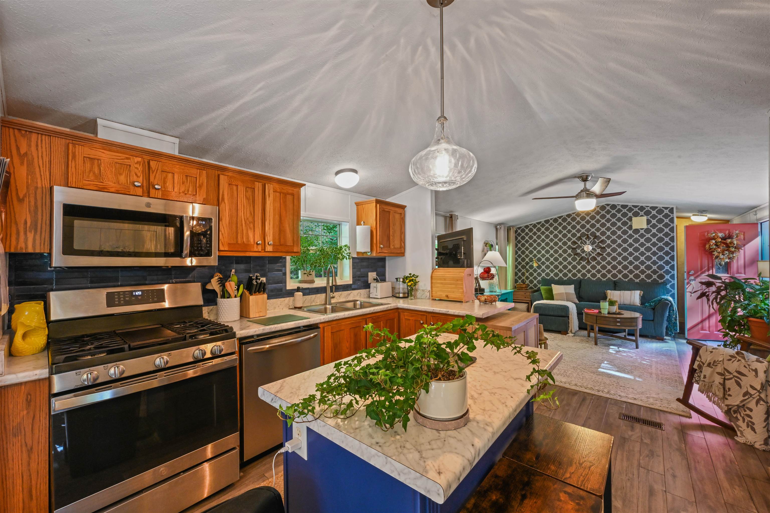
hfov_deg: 104.3
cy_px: 256
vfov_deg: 81.2
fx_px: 299
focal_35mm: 14
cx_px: 385
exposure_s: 1/2.5
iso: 1000
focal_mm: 14
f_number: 14
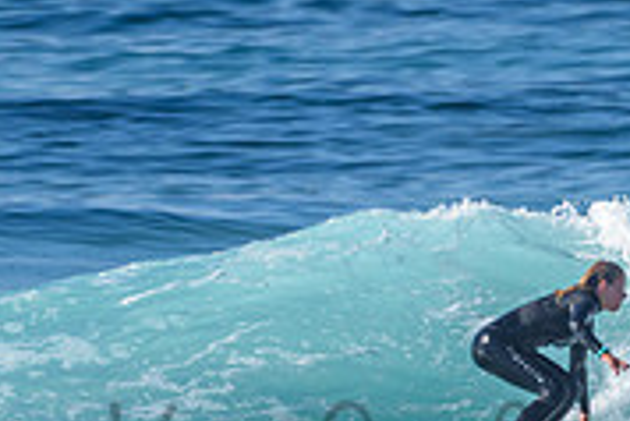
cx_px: 502
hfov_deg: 1.0
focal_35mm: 2000
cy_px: 272
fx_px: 35028
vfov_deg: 0.7
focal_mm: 500
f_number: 5.6
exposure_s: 1/2000
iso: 160
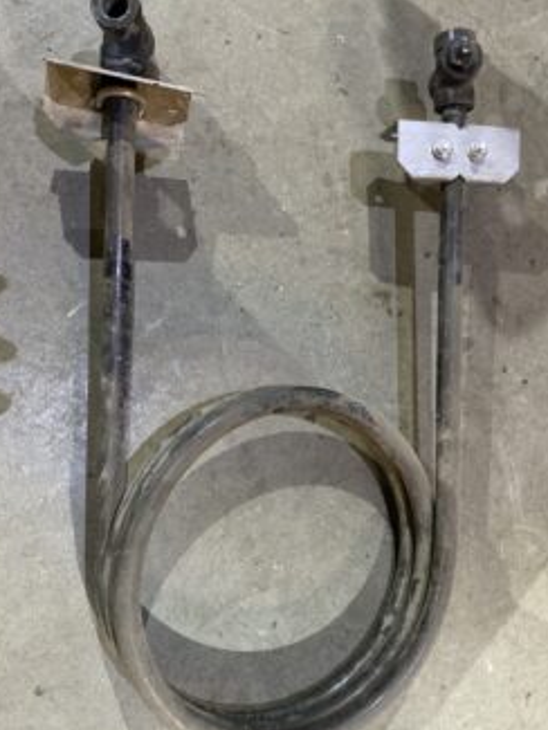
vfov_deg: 56.8
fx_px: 675
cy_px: 373
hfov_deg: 44.2
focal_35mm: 32
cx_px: 254
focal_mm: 4.25
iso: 640
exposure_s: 1/30
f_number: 1.8
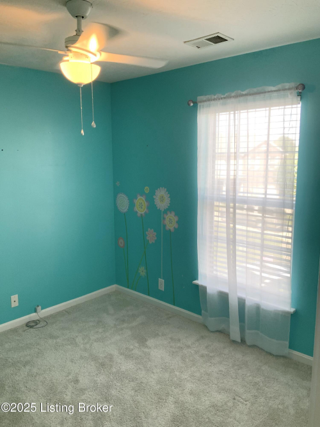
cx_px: 160
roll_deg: +1.5
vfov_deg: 61.7
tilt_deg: -10.2
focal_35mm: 29
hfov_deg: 48.2
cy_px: 214
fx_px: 358
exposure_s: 1/120
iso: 32
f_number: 1.8
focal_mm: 3
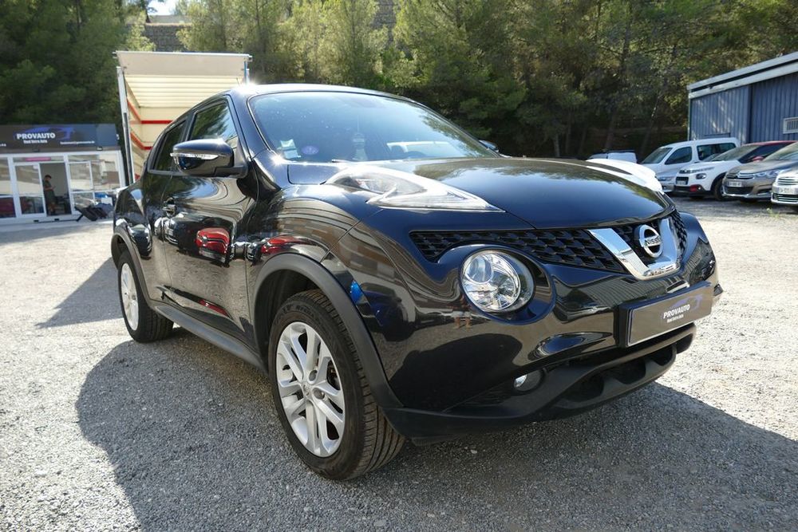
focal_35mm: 25
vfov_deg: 51.3
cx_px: 399
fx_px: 554
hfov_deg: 71.5
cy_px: 266
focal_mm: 9.12
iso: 125
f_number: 2.8
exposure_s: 1/500
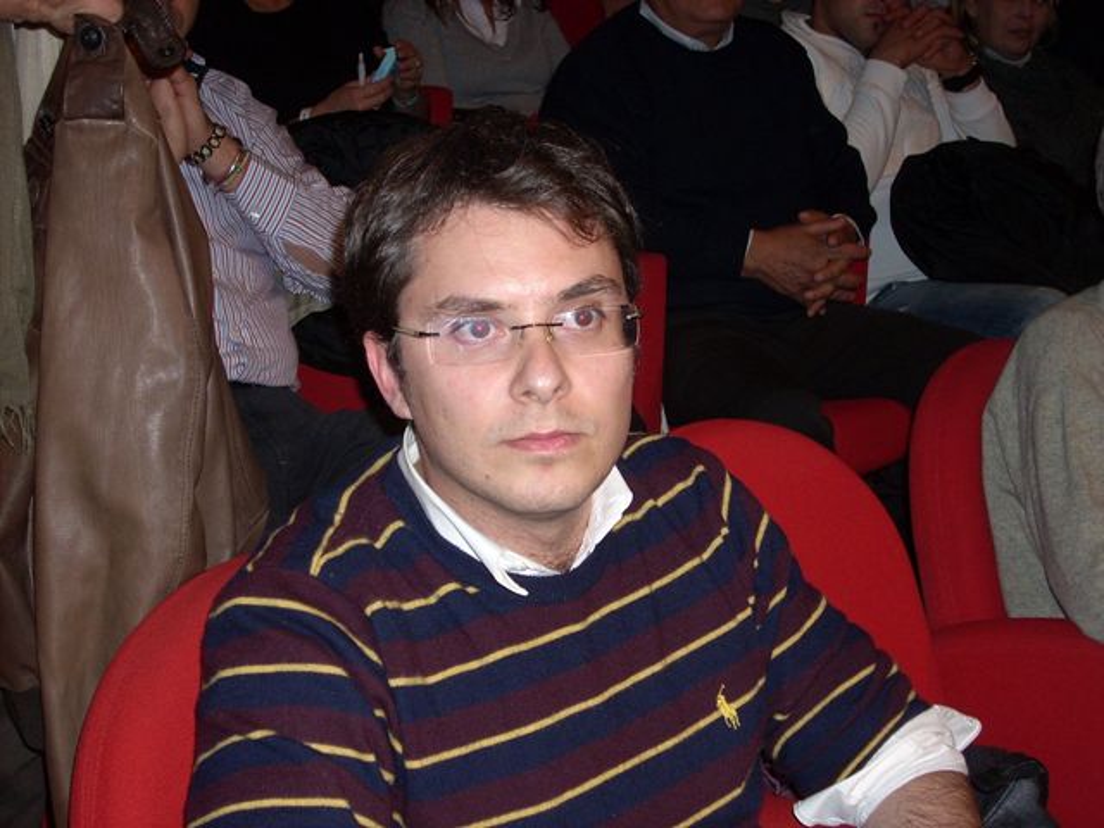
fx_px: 1722
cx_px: 552
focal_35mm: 54
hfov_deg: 35.5
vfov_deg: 27.0
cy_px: 414
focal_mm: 9
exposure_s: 1/60
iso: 100
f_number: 3.4
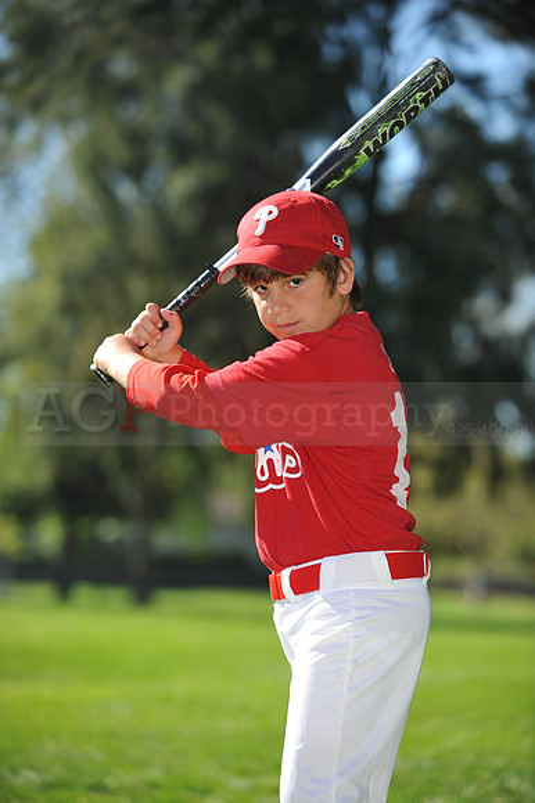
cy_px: 402
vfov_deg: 17.1
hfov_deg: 11.4
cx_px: 268
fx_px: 2678
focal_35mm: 120
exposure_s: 1/1250
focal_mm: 120
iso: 200
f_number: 4
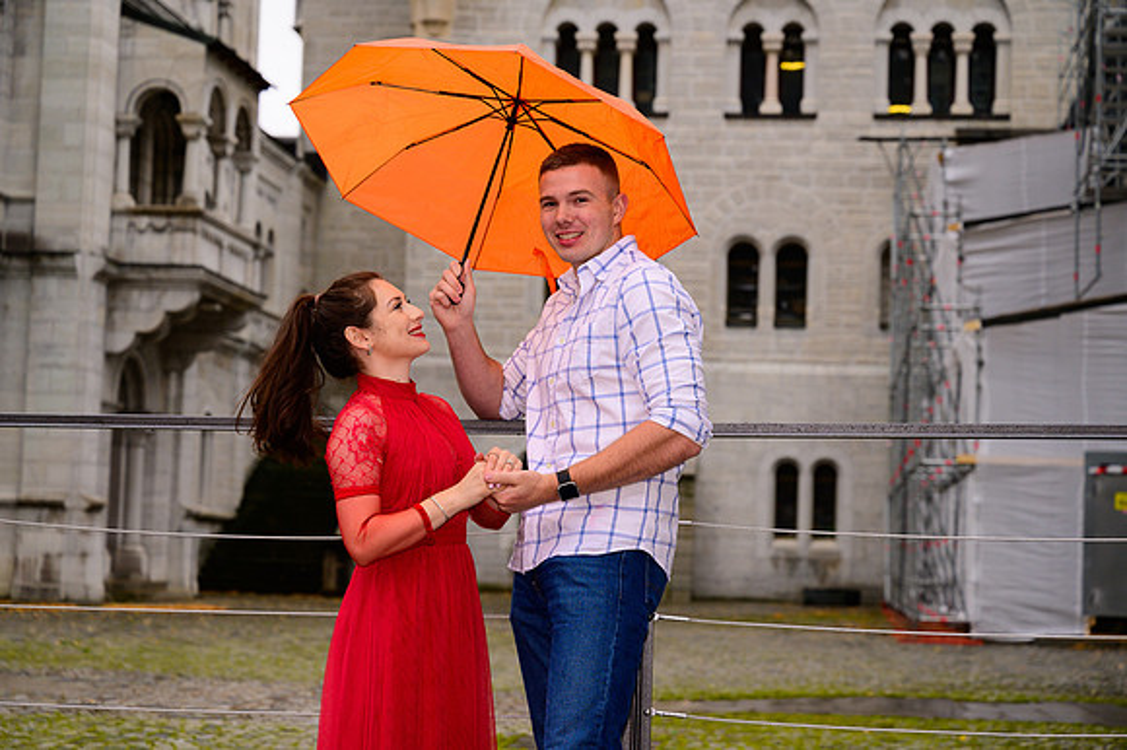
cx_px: 564
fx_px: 2190
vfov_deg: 19.4
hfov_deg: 28.9
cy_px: 375
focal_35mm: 70
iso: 400
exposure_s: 1/640
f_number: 4.5
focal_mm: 70
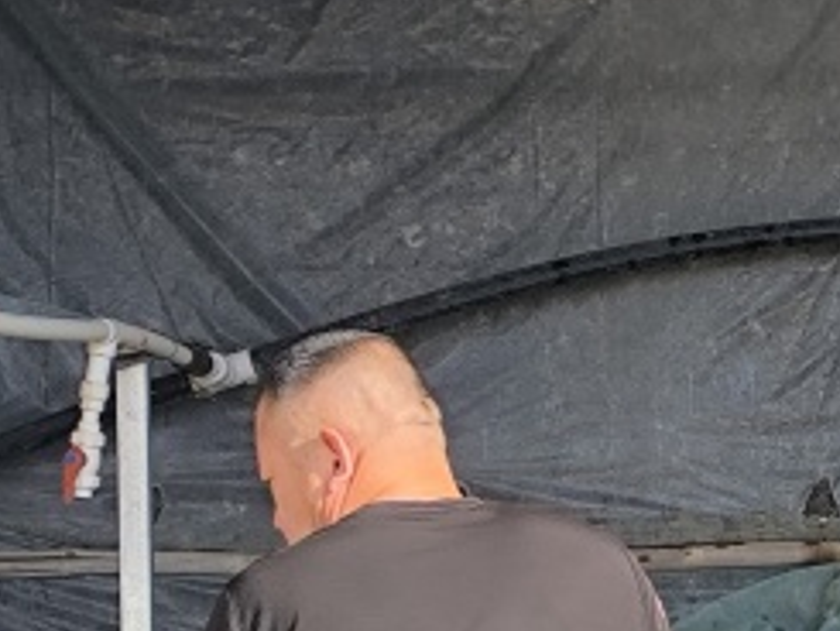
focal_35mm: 183
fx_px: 4443
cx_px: 1344
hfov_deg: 10.4
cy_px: 566
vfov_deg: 8.1
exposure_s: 1/457
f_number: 1.65
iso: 50
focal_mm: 6.14
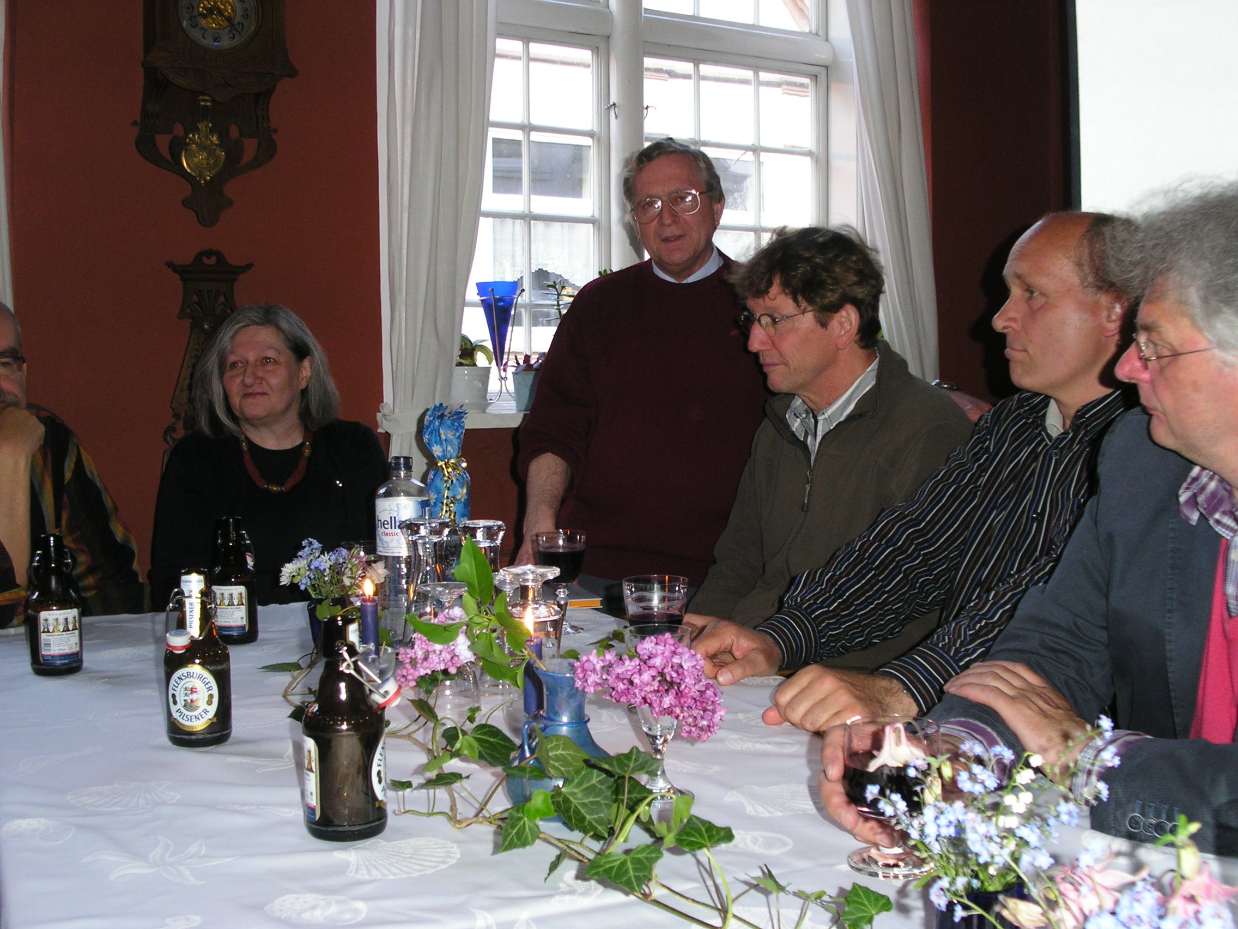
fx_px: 1359
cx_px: 619
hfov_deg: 49.0
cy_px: 464
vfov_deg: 37.7
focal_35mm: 38
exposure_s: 1/45
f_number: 2.8
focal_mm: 7.8
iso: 200
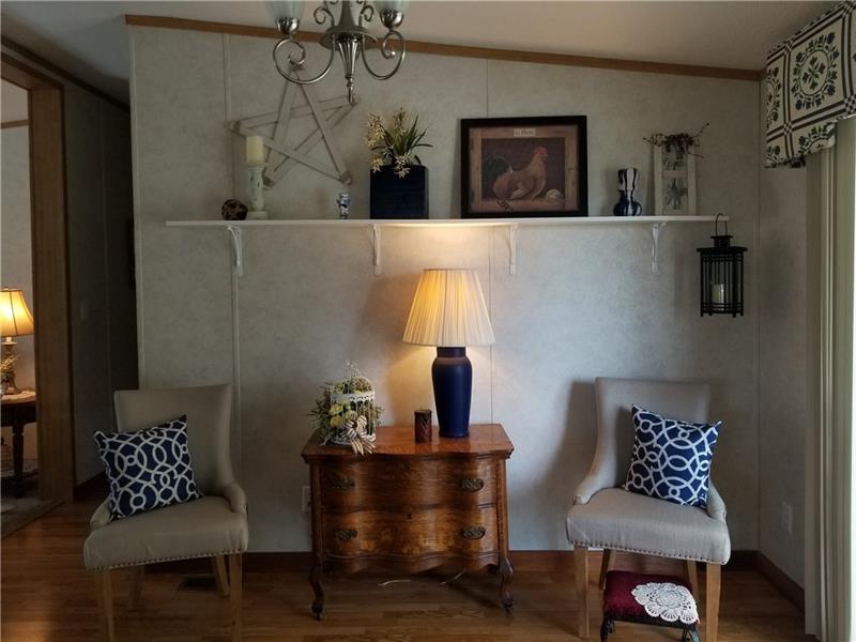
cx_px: 428
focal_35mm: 26
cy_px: 321
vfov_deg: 53.1
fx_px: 643
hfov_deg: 67.3
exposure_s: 1/60
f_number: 1.7
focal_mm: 4.25
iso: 64
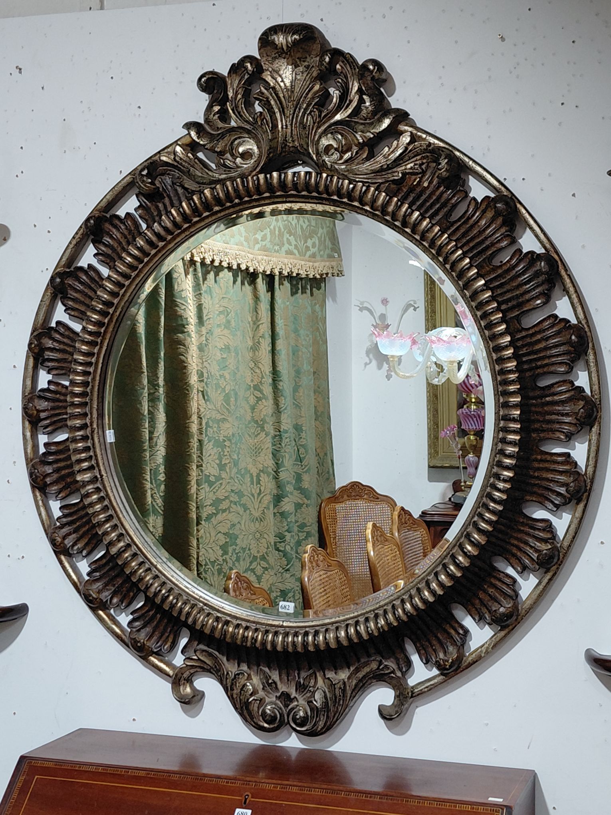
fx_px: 588
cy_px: 408
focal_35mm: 25
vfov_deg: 69.4
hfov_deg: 54.9
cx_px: 306
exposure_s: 1/100
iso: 125
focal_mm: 4.69
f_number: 1.8
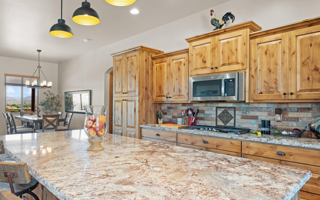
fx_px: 209
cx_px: 139
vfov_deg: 51.1
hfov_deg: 74.4
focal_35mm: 24
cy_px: 105
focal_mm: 20
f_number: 8
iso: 400
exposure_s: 1/3
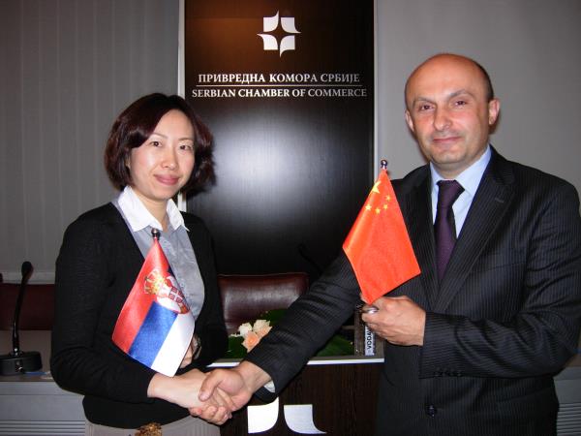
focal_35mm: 36
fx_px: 604
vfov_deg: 39.7
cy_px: 218
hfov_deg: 51.4
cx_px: 290
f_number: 2.7
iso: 105
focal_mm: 7.5
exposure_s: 1/95.8
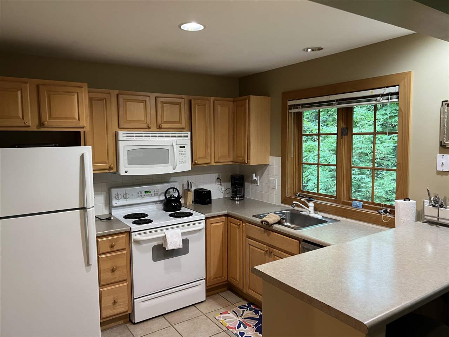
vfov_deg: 53.1
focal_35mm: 26
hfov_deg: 67.3
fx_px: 337
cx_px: 224
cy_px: 168
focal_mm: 5.7
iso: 200
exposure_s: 1/60
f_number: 1.5
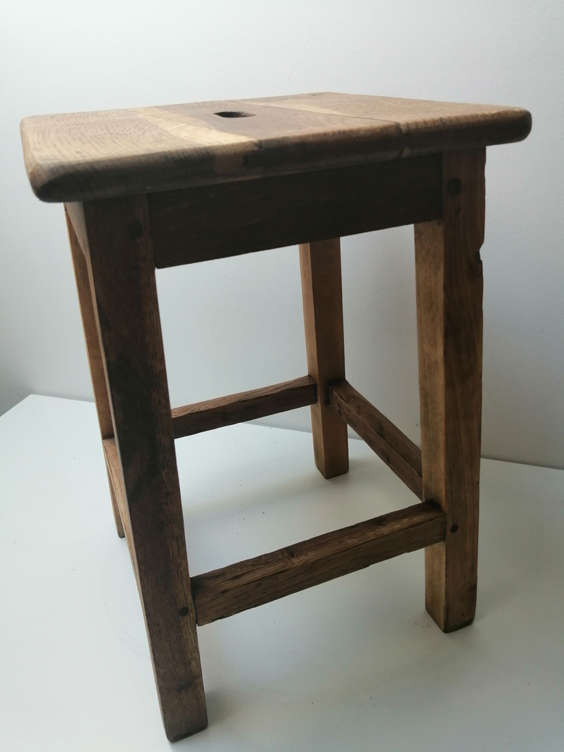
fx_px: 565
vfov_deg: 67.3
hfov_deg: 53.1
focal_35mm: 26
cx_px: 282
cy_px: 376
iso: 64
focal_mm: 3.64
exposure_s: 1/33.3
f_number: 1.8
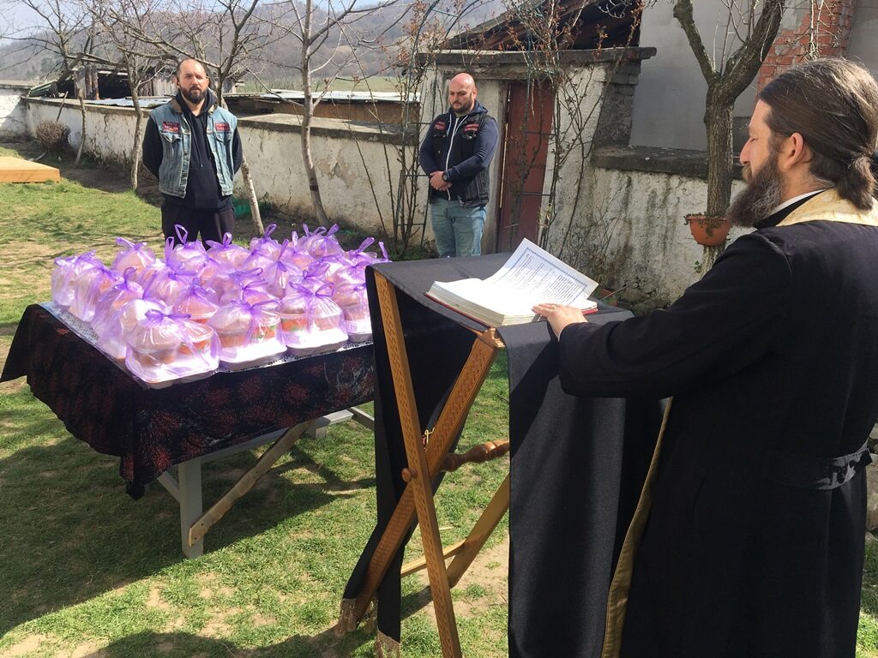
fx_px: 736
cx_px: 439
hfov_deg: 61.7
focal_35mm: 29
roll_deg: -1.2
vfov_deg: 48.2
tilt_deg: -16.2
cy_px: 329
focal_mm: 4.15
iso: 25
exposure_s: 1/974
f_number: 2.2
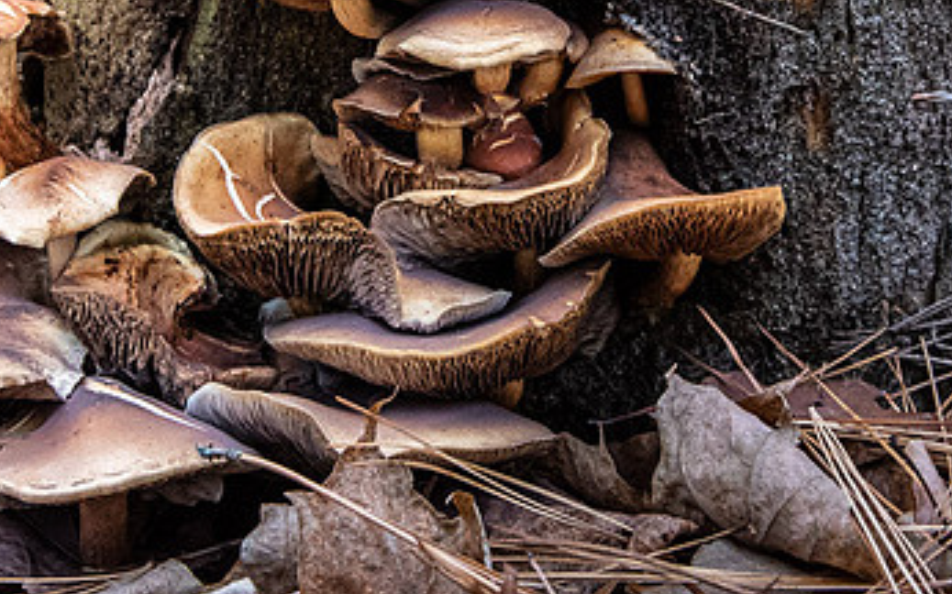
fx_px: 3346
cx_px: 493
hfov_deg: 16.2
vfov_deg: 10.1
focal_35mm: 129
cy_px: 30
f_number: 14
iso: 10000
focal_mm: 68
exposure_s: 1/200
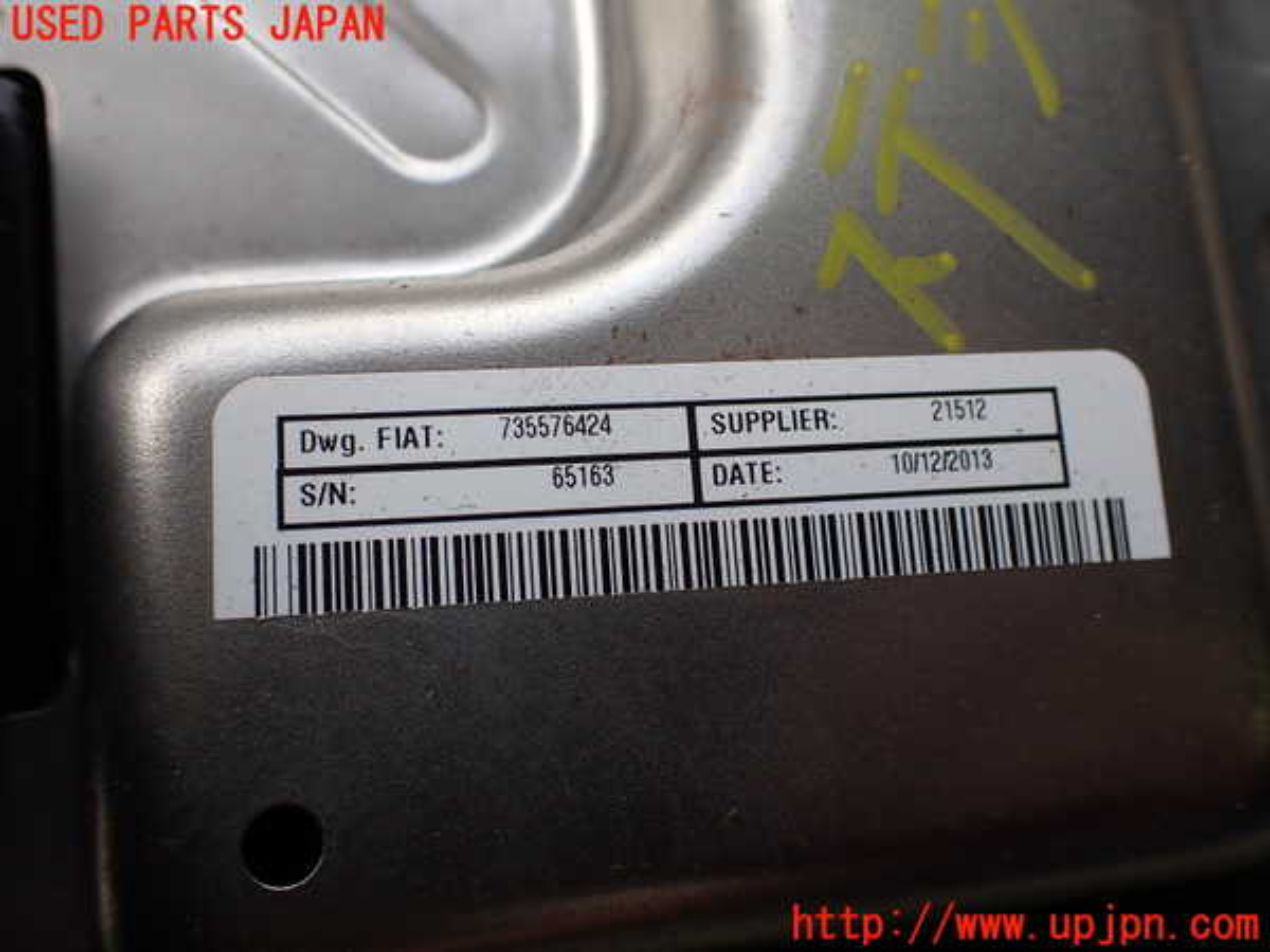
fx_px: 1101
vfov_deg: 46.8
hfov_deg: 60.0
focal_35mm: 30
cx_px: 635
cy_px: 476
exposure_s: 1/200
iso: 100
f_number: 3.2
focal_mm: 5.4
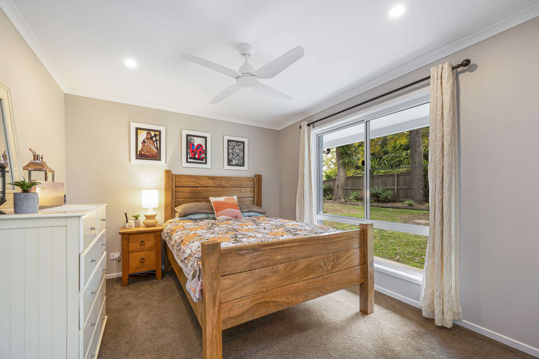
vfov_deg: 81.1
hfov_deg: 104.3
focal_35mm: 14
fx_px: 209
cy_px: 180
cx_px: 270
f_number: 8
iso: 200
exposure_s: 1/4
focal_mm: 14
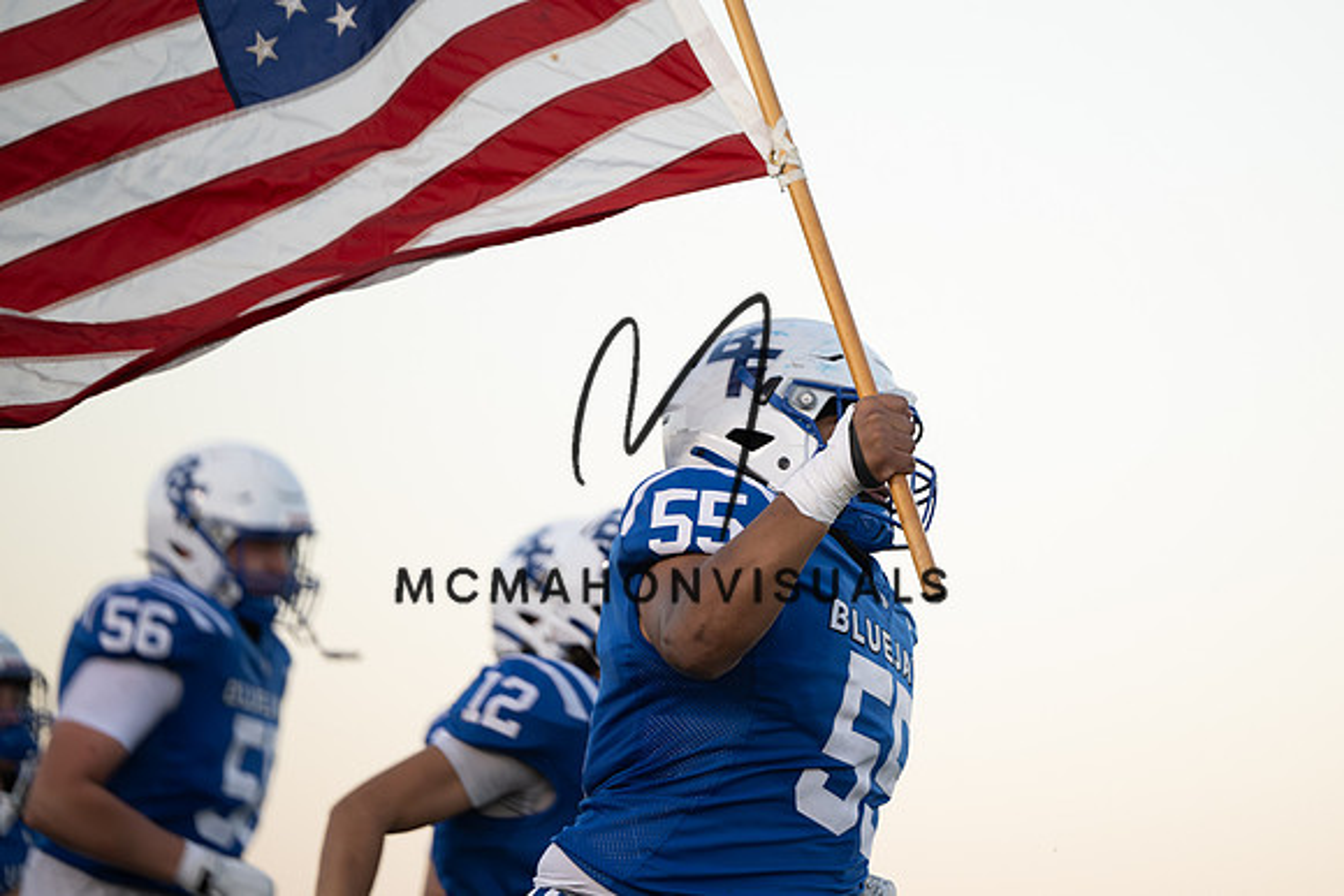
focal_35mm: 250
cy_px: 428
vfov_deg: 5.5
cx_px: 839
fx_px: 9328
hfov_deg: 8.2
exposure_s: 1/1250
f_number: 2.8
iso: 1000
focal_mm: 200
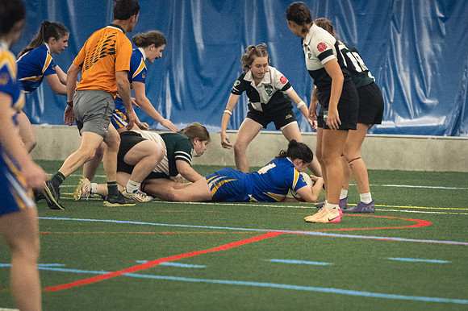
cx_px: 348
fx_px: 5793
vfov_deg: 3.1
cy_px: 231
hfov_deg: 4.6
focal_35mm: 446
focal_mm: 200
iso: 9000
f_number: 2.8
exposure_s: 1/500
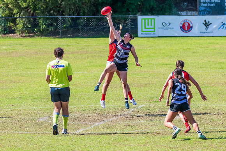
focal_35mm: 472
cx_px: 141
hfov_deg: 4.4
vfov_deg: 2.9
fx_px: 2961
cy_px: 65
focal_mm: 250
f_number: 7.1
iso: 800
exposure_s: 1/2000
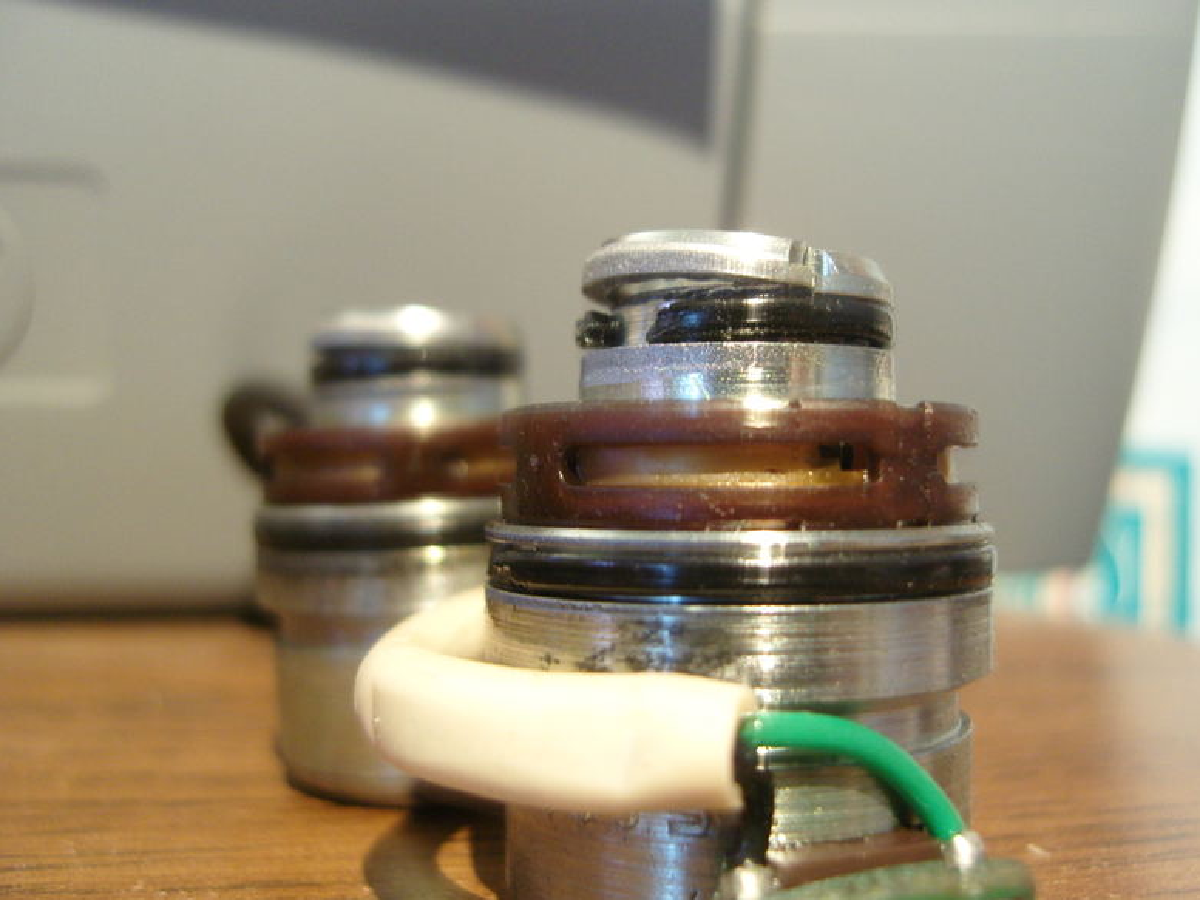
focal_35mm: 35
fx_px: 1213
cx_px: 616
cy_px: 438
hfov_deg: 52.6
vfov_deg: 40.7
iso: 200
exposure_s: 1/1.25
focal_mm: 7.3
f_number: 2.8
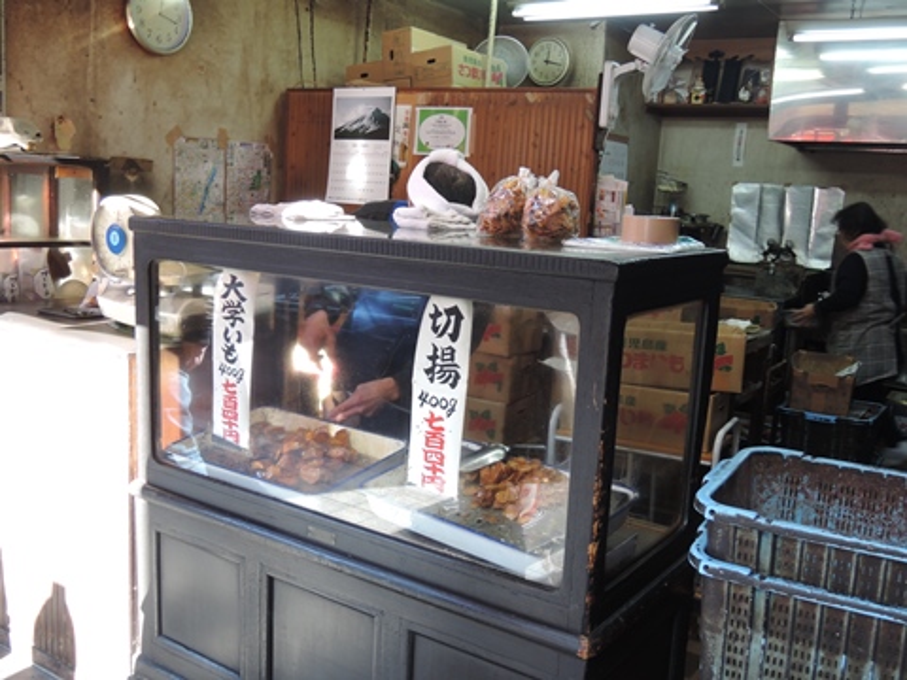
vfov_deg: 40.7
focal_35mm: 35
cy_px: 340
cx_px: 454
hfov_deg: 52.6
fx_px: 917
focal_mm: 7.5
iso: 140
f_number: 3.5
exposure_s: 1/50
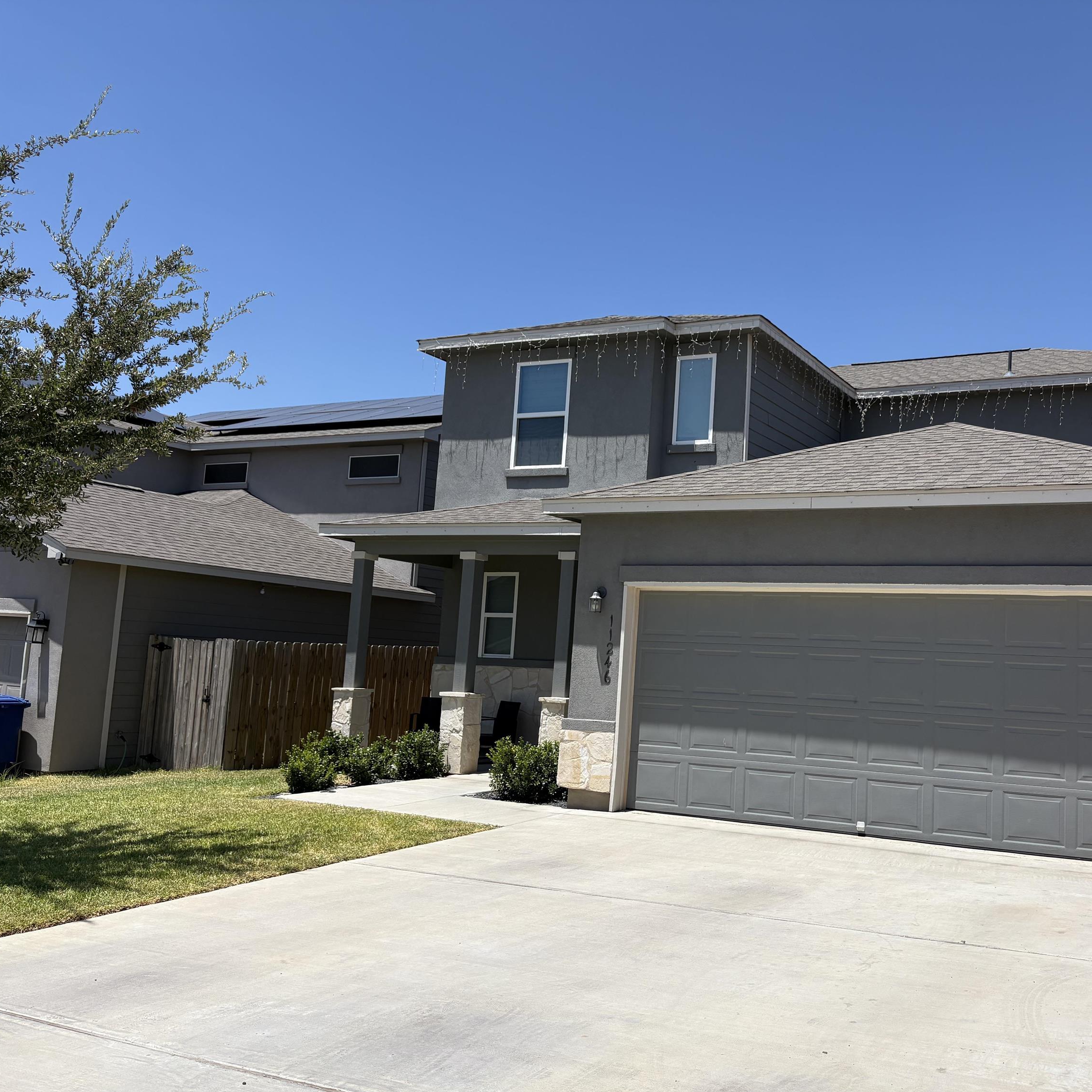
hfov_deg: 51.5
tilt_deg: +6.2
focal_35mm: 31
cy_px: 549
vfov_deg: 52.5
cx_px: 731
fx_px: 1106
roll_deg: -2.4
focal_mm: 5.96
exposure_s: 1/4950
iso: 50
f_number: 1.6
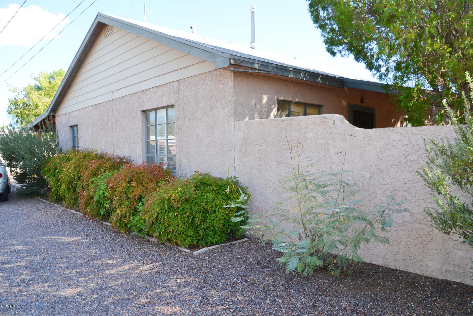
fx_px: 355
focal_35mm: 27
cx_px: 236
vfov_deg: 47.9
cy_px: 158
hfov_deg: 67.4
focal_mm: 18
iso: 100
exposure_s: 1/160
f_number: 6.3
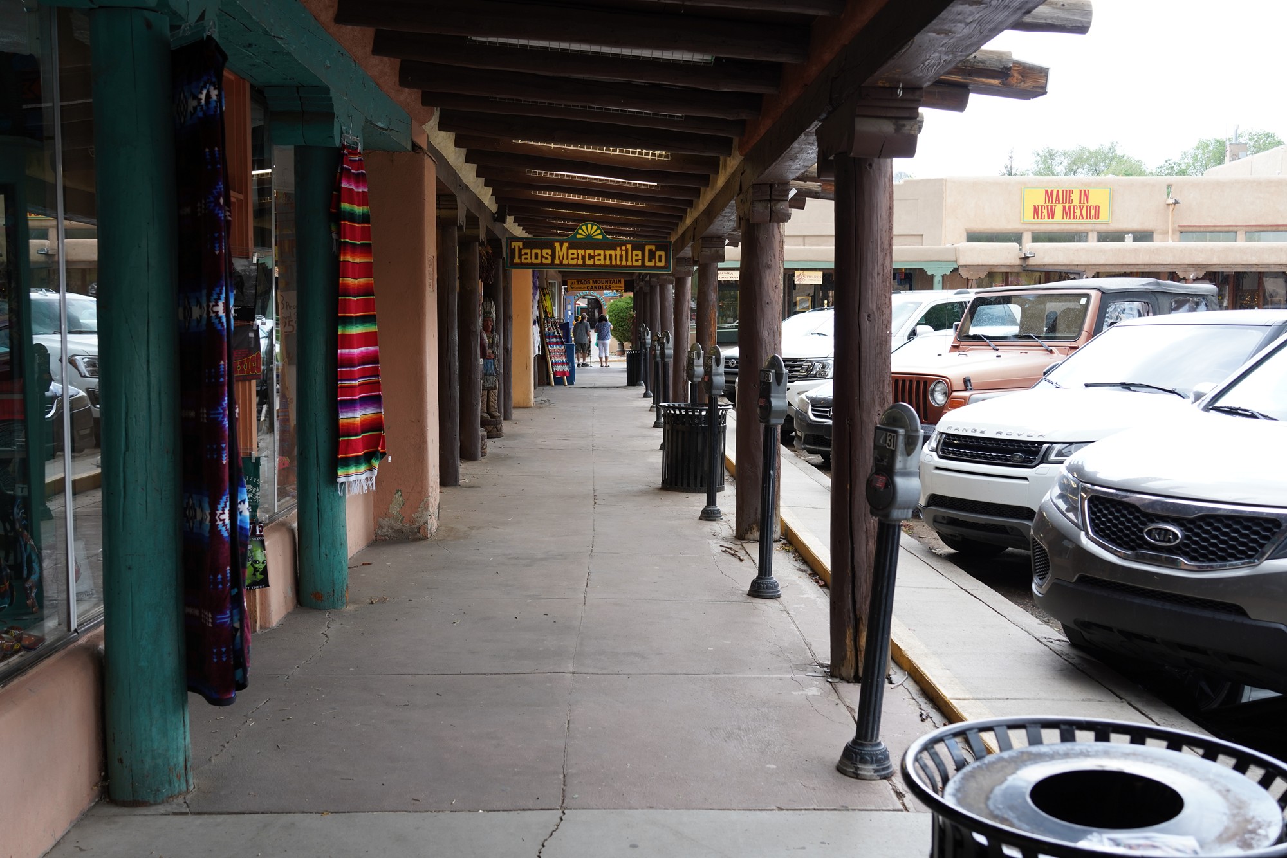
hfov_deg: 50.7
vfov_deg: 35.1
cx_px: 644
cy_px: 429
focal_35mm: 38
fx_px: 1359
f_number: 5.6
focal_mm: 38
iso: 400
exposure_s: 1/100
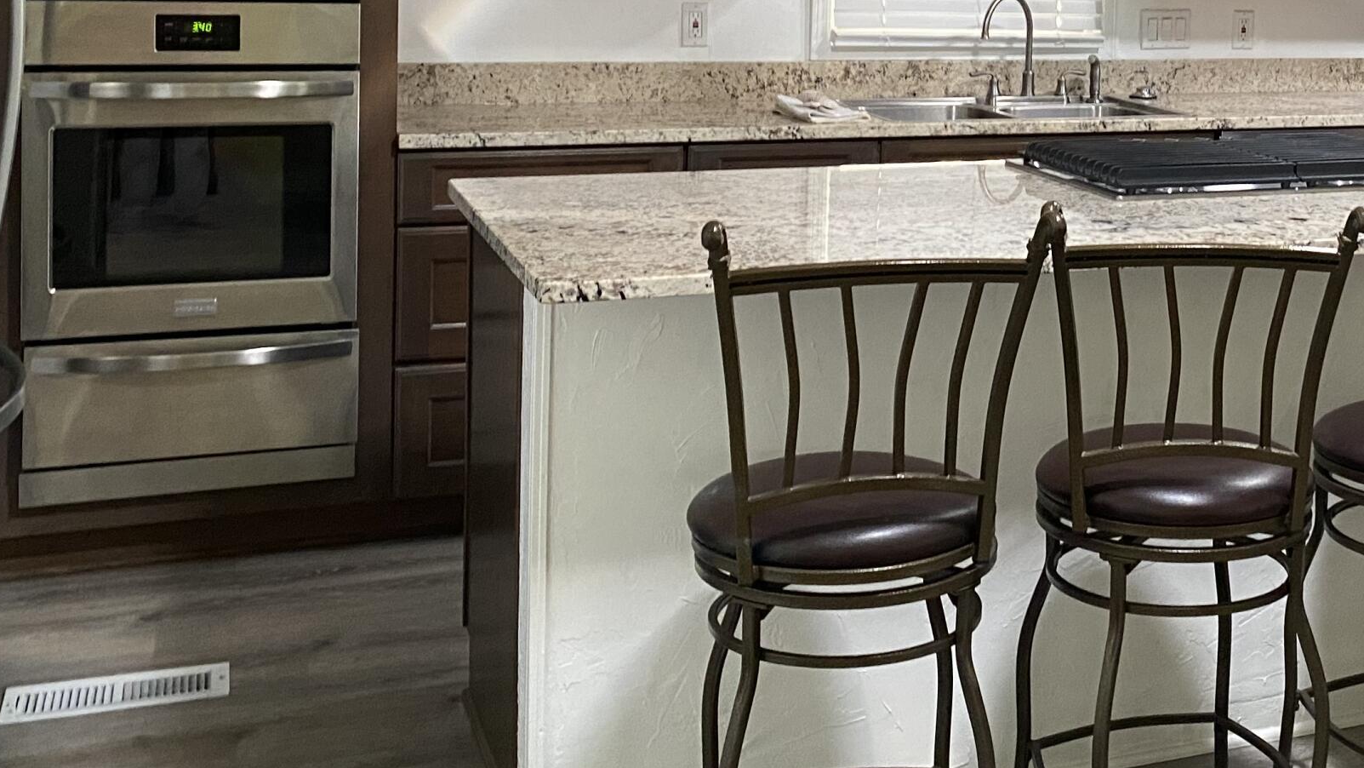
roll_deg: -1.7
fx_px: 1917
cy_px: 3
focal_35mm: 53
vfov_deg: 21.8
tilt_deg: -4.1
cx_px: 1161
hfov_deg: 37.2
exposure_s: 1/60
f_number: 1.8
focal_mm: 4.25
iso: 400
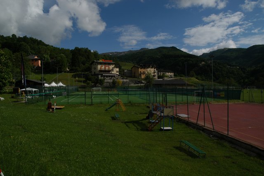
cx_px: 132
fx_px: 198
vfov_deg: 47.9
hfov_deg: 67.4
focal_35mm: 27
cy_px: 88
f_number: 11
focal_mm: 18
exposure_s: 1/500
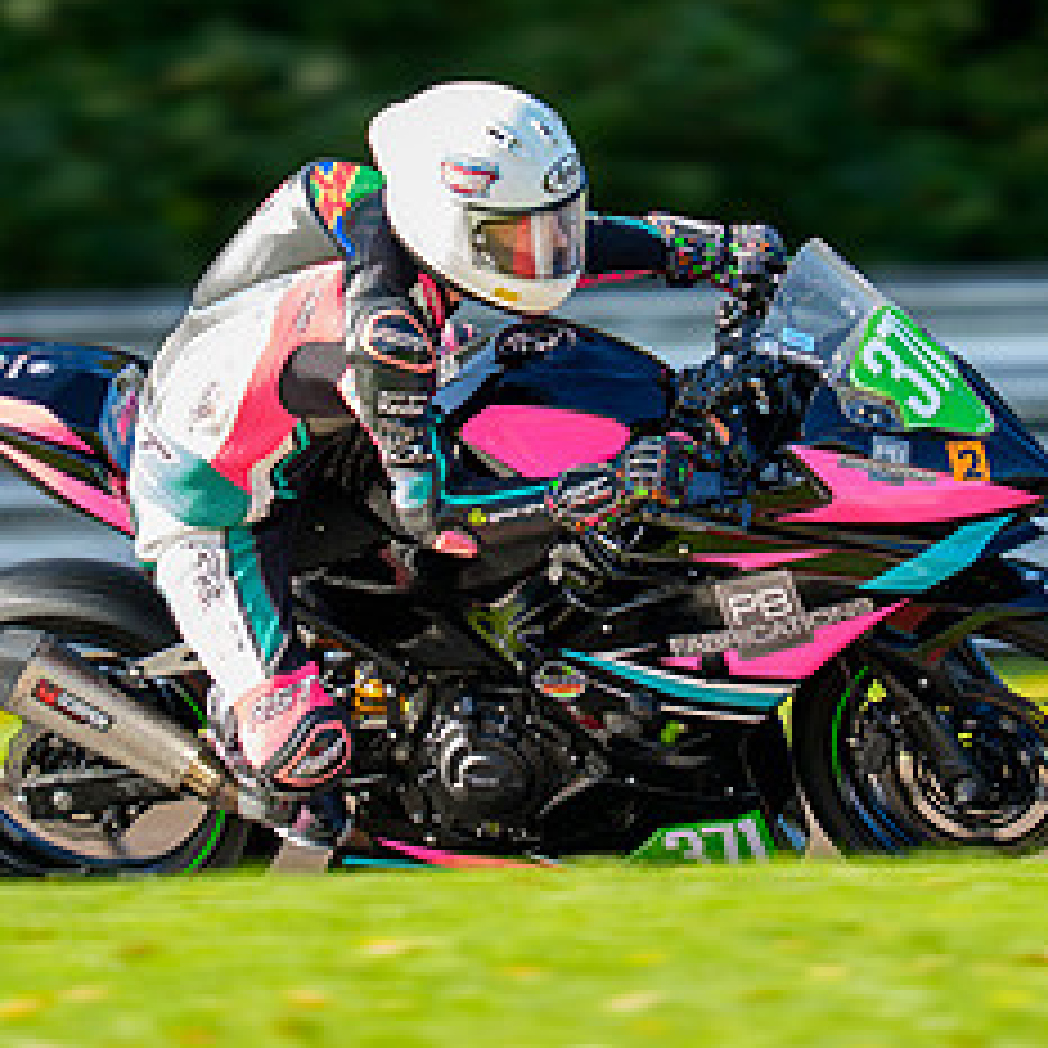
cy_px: 313
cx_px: 657
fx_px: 29046
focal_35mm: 848
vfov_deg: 2.1
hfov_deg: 2.1
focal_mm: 400
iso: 125
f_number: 2.8
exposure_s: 1/400
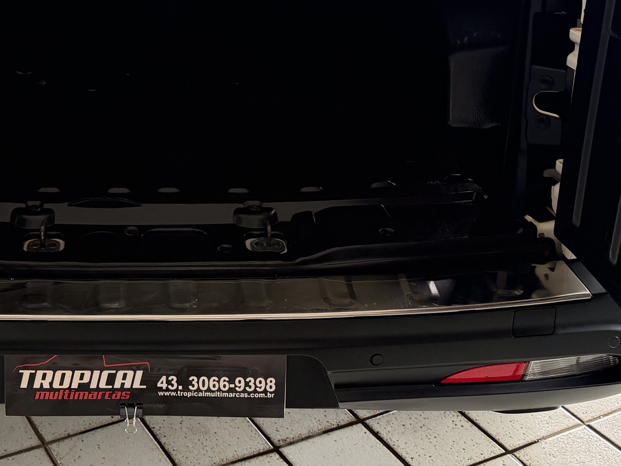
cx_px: 136
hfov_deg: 31.5
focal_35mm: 60
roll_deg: +0.5
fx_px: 1076
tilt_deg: -17.4
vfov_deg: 23.5
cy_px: 12
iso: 200
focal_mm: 6.76
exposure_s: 1/108
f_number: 1.78
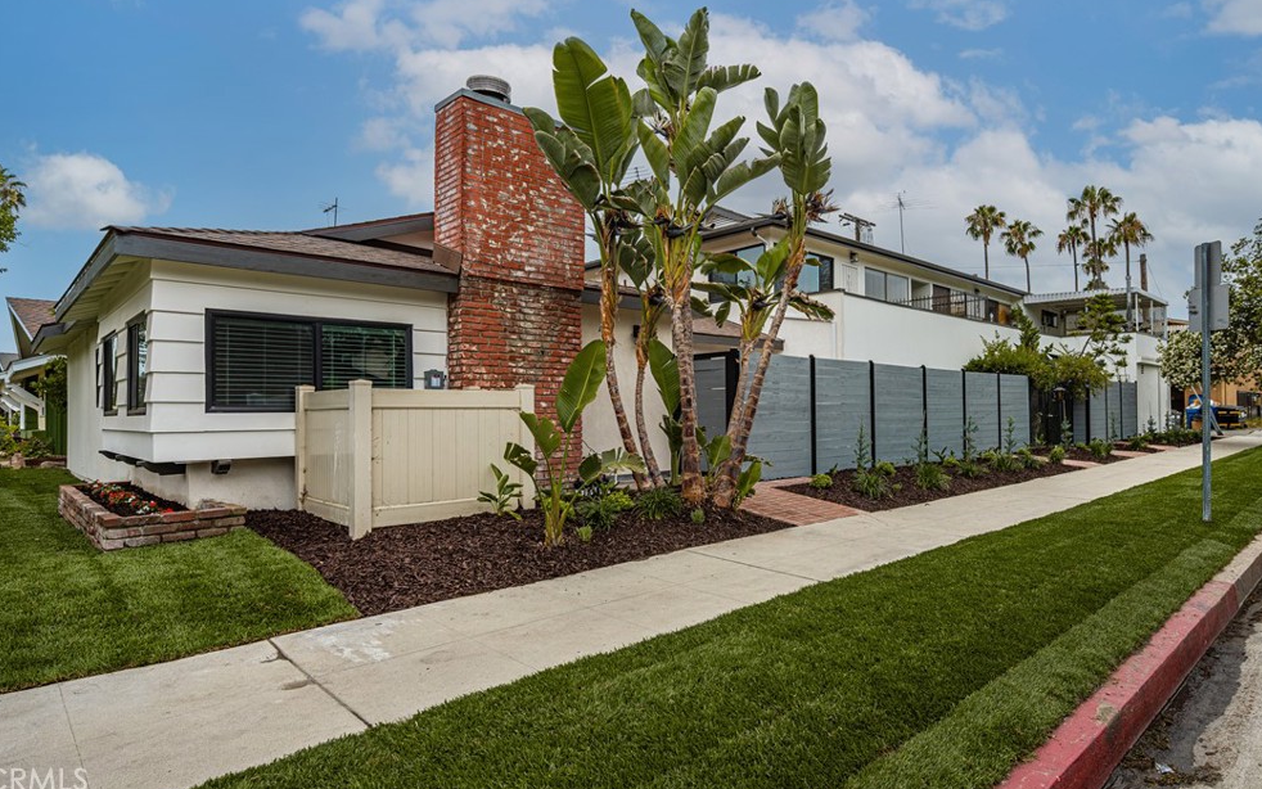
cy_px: 360
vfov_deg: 66.3
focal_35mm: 18
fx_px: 603
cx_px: 631
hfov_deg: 92.6
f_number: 6.3
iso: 125
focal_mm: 16.5
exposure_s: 1/640
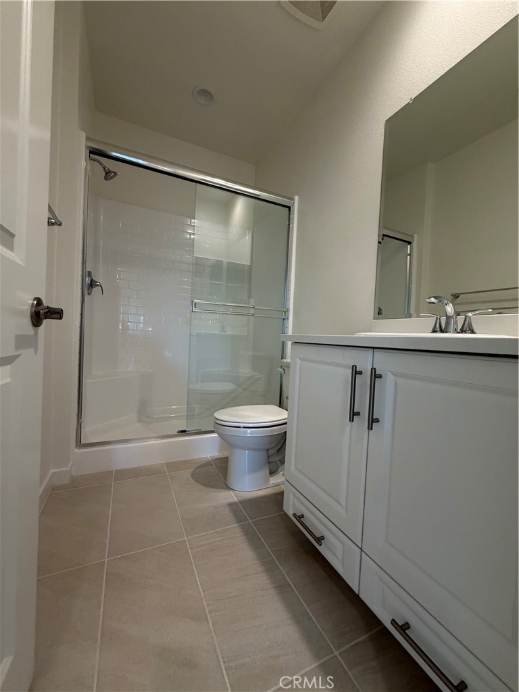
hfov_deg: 85.7
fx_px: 280
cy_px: 346
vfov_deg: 102.1
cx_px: 260
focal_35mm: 14
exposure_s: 1/120
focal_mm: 2.22
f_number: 2.2
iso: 200
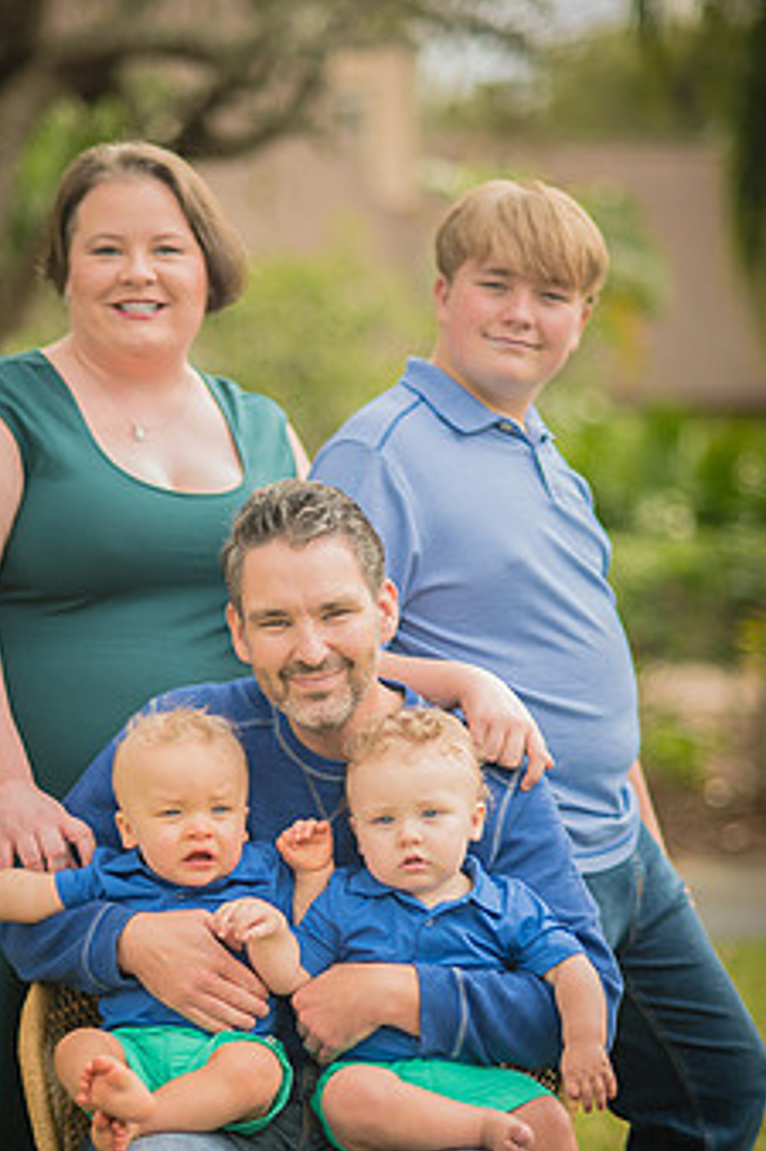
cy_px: 667
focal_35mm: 113
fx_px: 3610
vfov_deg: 18.1
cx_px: 294
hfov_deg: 12.1
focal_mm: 85
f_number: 2
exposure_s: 1/250
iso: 160
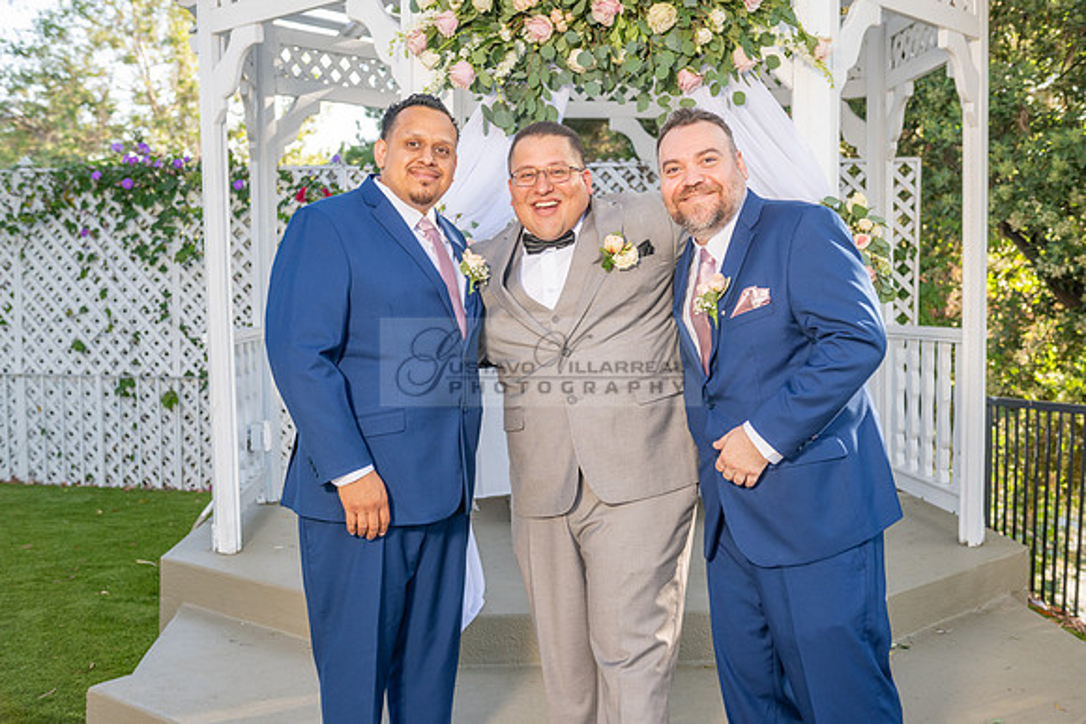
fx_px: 1267
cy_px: 362
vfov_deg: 31.9
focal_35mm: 42
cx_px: 543
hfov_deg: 46.4
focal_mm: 42
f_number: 4.5
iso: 250
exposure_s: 1/200
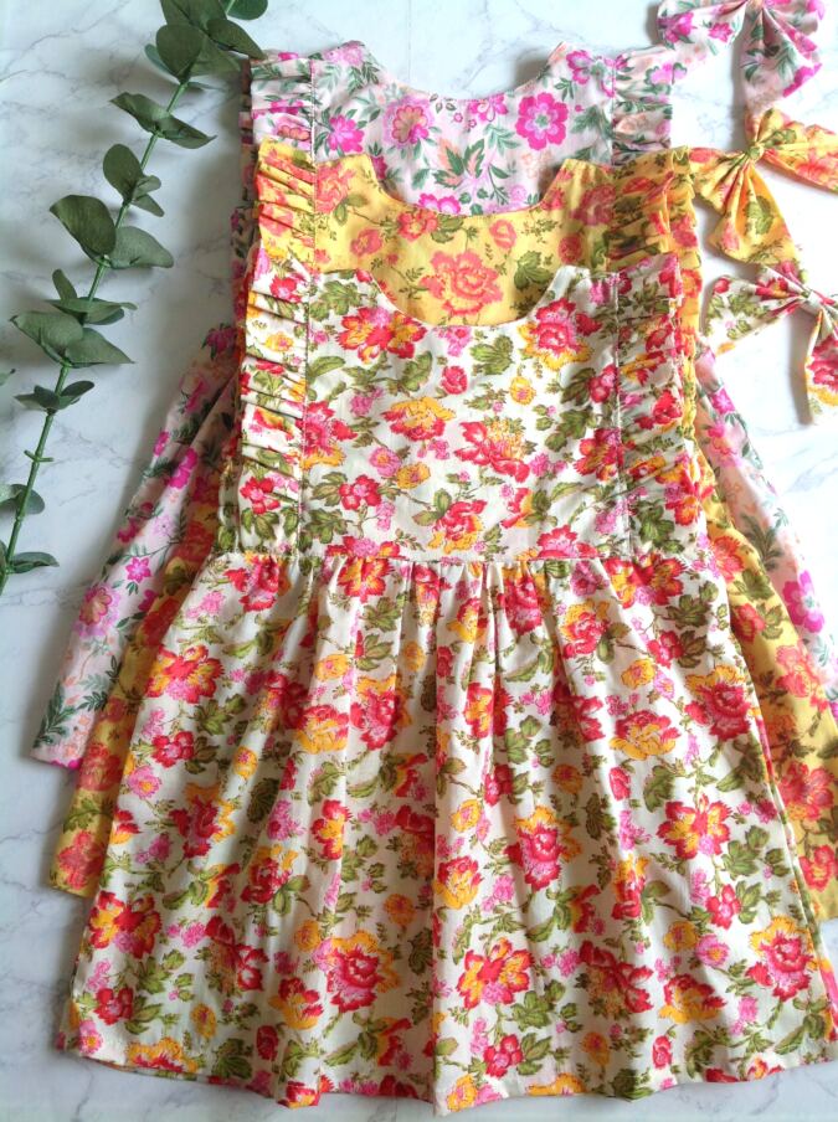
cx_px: 419
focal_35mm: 35
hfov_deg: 40.6
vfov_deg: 52.7
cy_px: 561
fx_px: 1133
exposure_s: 1/120
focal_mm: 4.28
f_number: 2.4
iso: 64
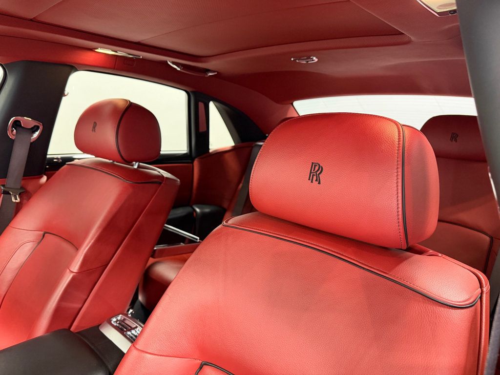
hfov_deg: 71.6
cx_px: 250
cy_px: 188
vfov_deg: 56.8
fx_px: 347
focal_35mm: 24
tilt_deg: -10.5
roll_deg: -2.9
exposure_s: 1/60
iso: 400
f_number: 1.78
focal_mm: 6.76
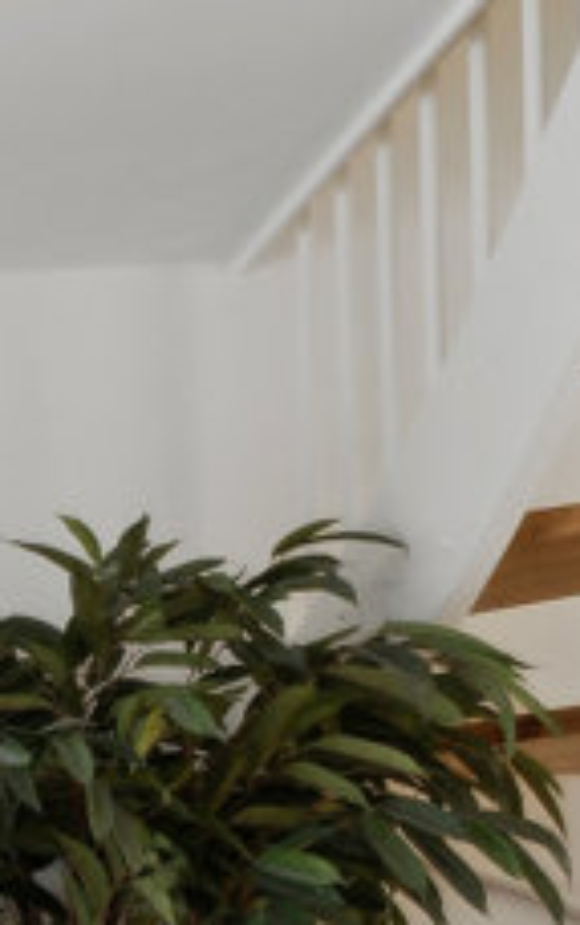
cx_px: -888
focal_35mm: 92
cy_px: 1233
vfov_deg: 20.4
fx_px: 2329
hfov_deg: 11.4
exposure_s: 1/25
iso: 200
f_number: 8
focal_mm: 11.5
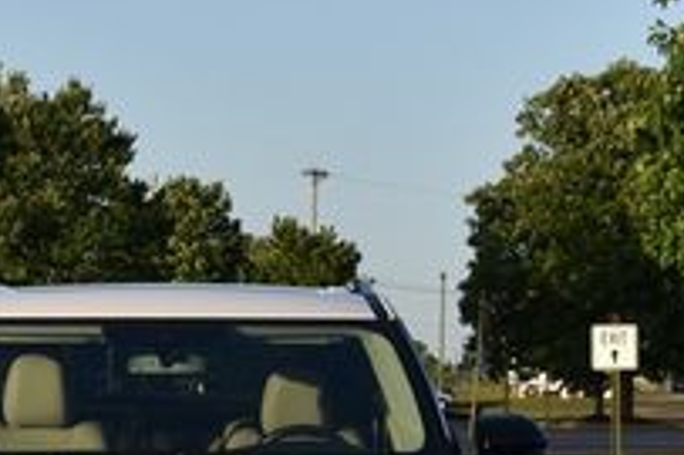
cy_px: 386
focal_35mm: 199
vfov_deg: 6.9
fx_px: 3778
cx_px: 209
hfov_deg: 10.3
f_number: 8
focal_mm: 42
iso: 180
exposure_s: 1/250
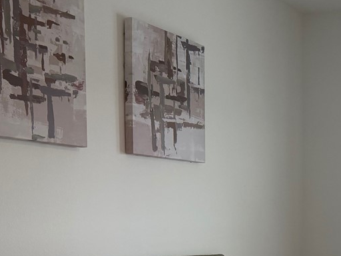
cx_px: 386
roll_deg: -0.8
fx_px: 739
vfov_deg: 18.9
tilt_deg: -5.2
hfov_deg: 24.1
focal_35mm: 75
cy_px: 281
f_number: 1.78
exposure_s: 1/211
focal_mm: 6.76
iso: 125
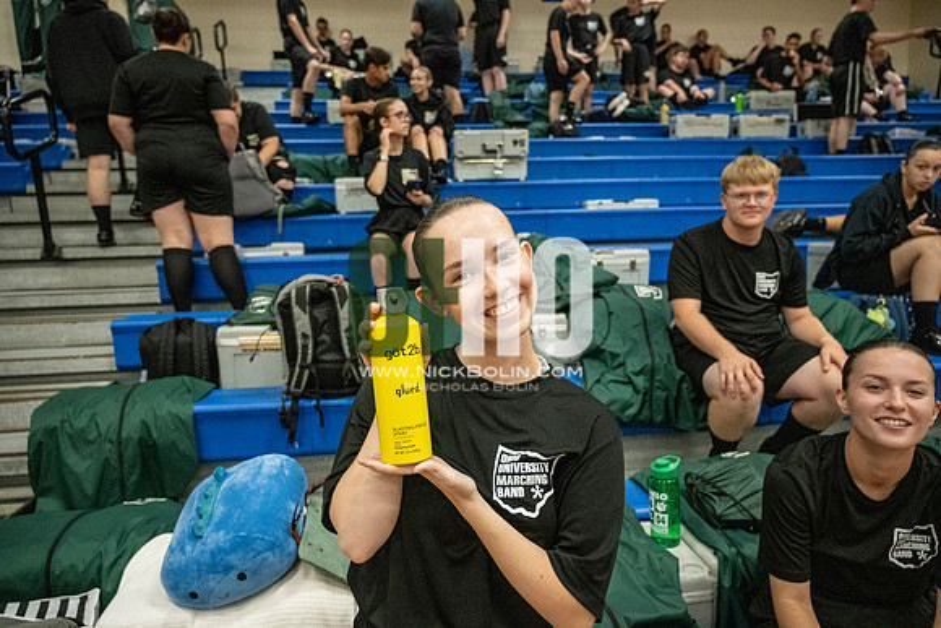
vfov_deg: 53.2
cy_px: 314
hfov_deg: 73.7
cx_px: 470
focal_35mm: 24
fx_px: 627
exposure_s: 1/800
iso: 8000
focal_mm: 24
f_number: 4
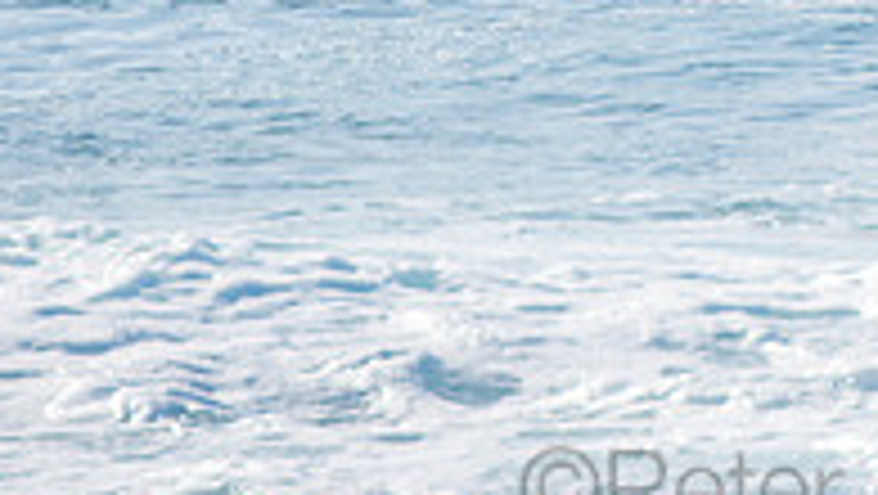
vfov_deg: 0.7
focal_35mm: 1866
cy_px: -259
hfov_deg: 1.2
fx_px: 43472
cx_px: 869
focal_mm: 400
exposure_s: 1/2000
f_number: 5.6
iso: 250
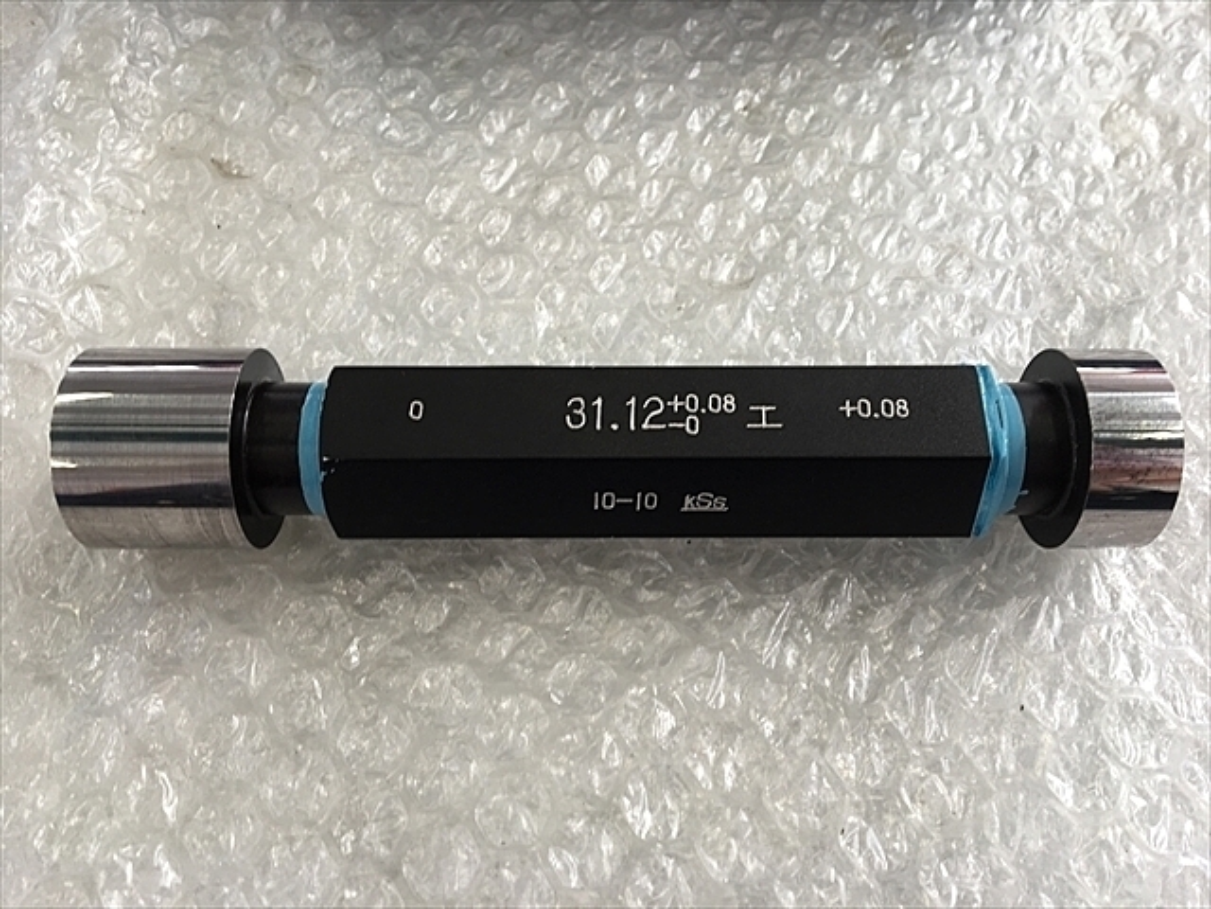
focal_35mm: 29
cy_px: 454
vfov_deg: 48.2
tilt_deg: -62.6
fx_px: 1015
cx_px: 606
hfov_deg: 61.7
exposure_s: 1/60
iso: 25
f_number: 2.2
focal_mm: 4.15
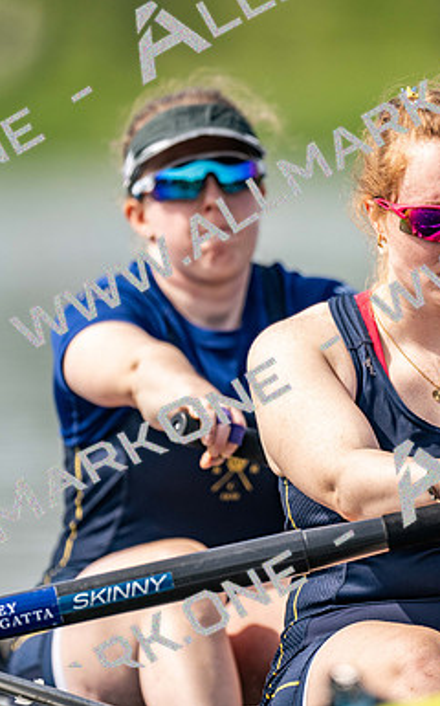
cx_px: 236
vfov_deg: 2.3
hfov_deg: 1.4
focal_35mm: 922
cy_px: 353
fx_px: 17723
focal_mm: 600
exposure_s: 1/2500
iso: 360
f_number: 4
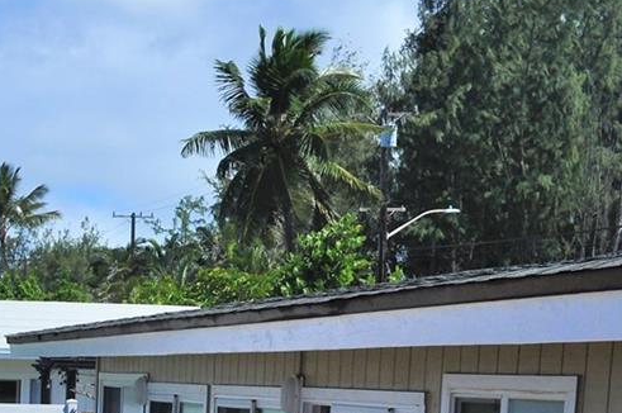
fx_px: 1518
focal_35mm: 88
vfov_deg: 14.5
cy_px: 598
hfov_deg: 21.5
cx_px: -127
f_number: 13
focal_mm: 18
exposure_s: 1/640
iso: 200
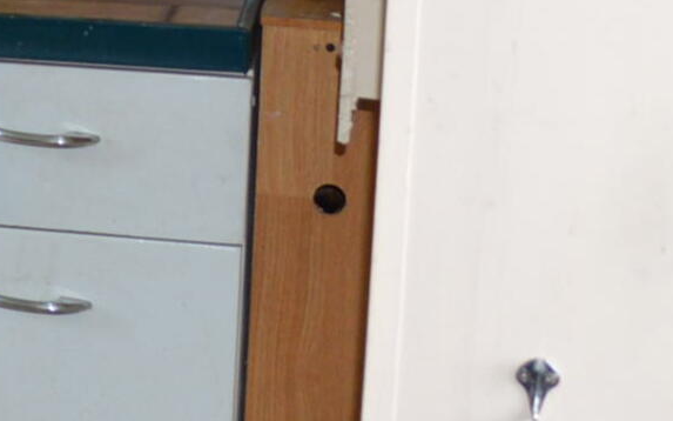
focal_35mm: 144
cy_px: -155
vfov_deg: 8.9
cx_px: -584
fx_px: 2641
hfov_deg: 13.0
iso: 400
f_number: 4
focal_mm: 18
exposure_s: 1/60
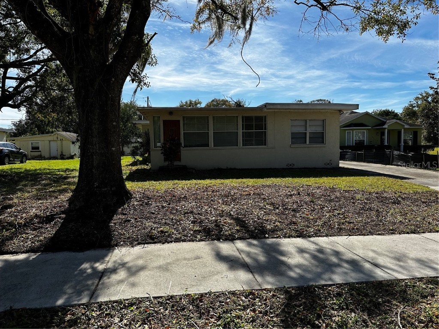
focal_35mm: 24
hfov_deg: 71.6
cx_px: 220
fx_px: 304
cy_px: 164
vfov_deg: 56.8
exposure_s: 1/5525
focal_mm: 6.86
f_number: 1.78
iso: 80
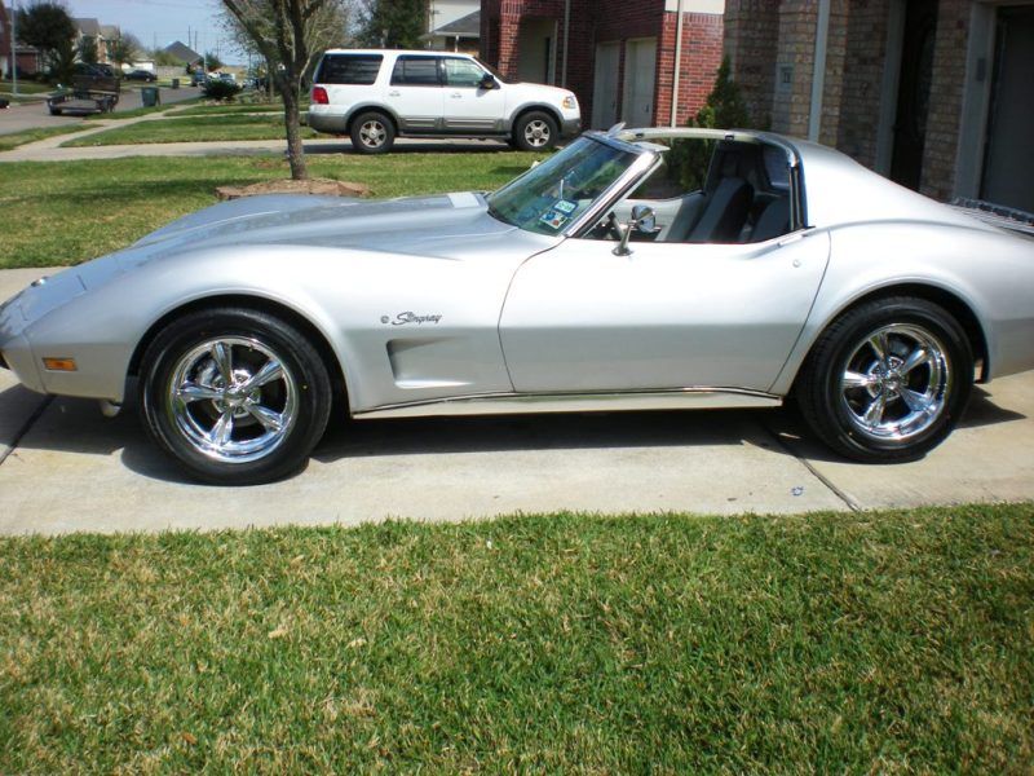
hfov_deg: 49.0
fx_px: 1135
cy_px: 388
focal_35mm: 38
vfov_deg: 37.7
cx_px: 517
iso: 64
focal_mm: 6.3
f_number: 4.6
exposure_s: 1/440
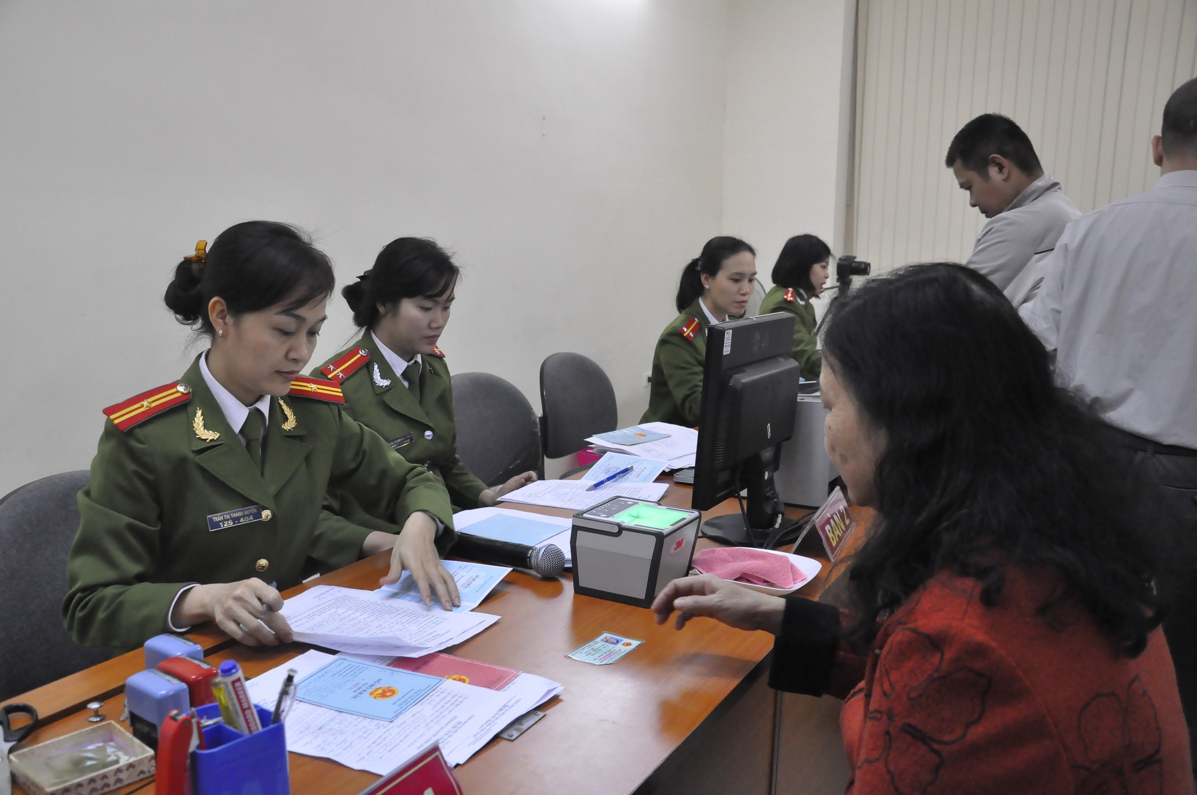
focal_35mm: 32
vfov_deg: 41.6
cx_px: 598
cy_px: 398
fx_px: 1046
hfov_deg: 59.6
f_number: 5
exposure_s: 1/125
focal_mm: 21
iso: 2500
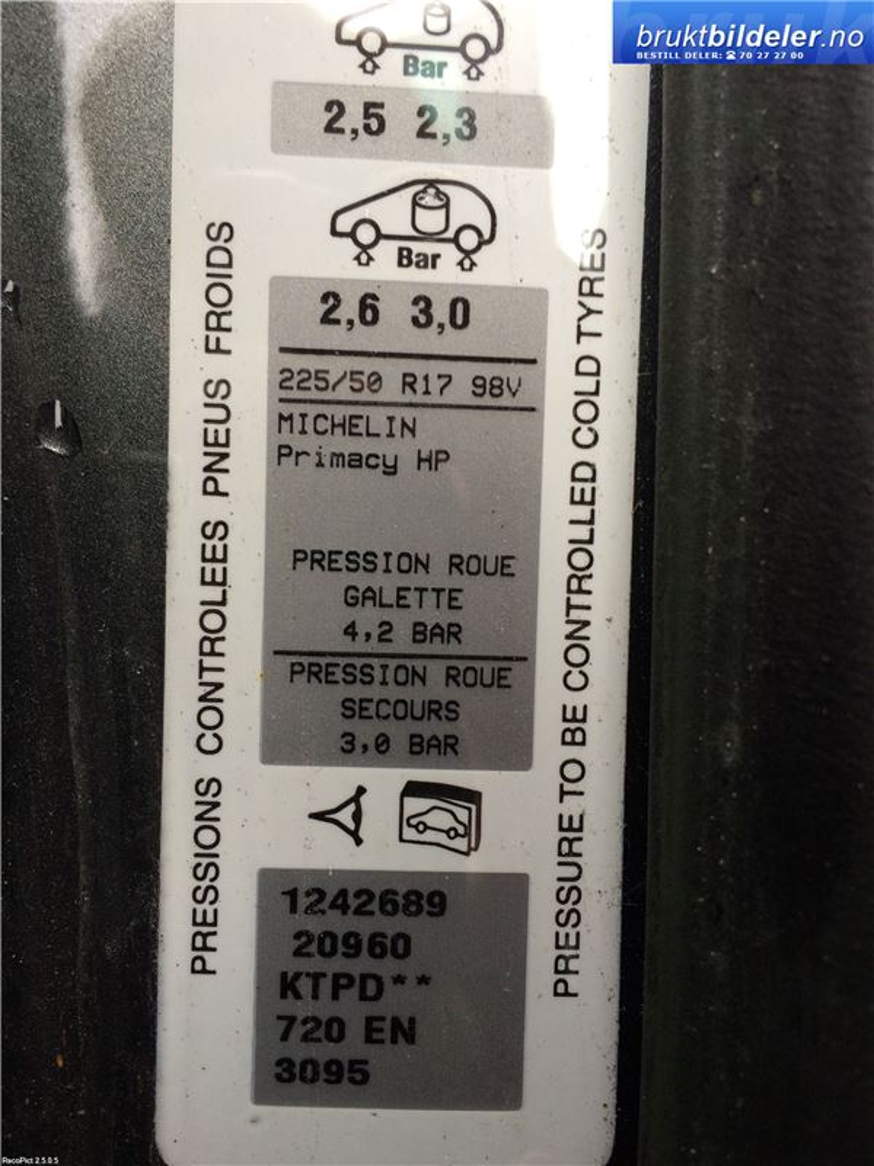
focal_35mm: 29
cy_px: 583
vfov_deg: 61.7
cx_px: 437
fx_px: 976
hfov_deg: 48.2
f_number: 2.2
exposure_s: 1/60
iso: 50
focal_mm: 4.15
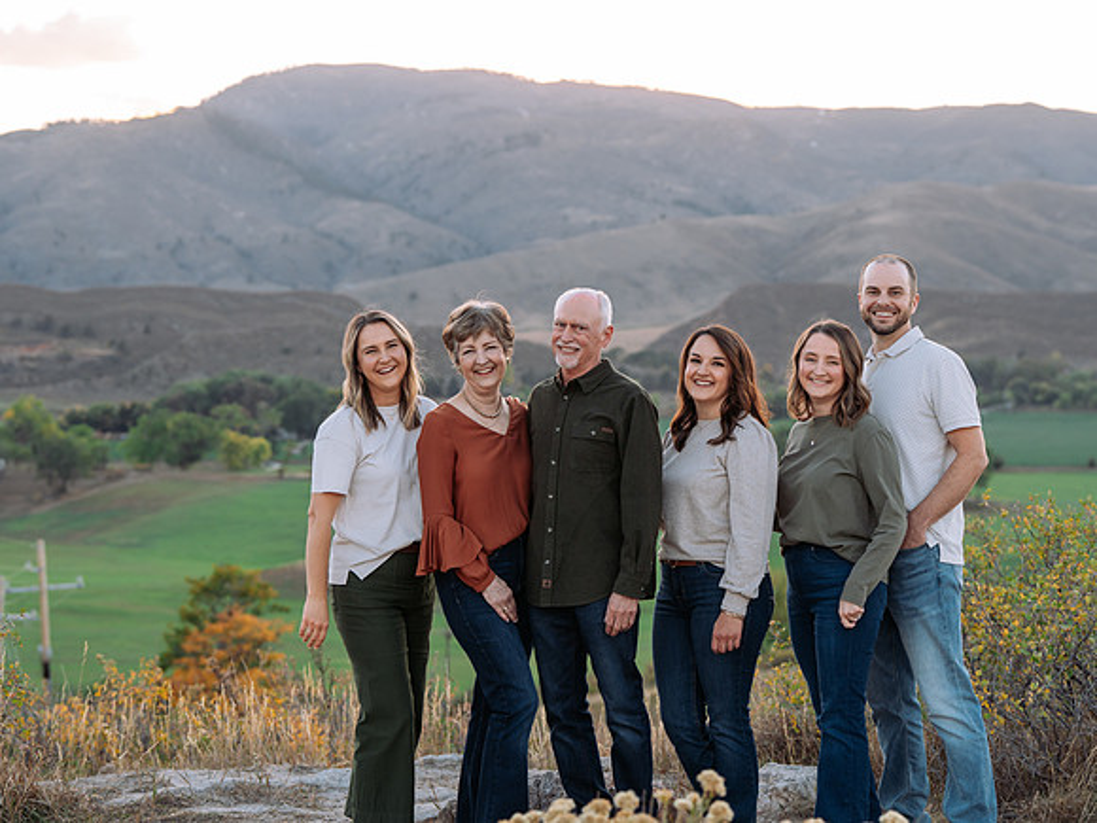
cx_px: 548
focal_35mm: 91
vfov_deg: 16.3
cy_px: 412
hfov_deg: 21.6
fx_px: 2881
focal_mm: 84
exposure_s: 1/160
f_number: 4.5
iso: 500
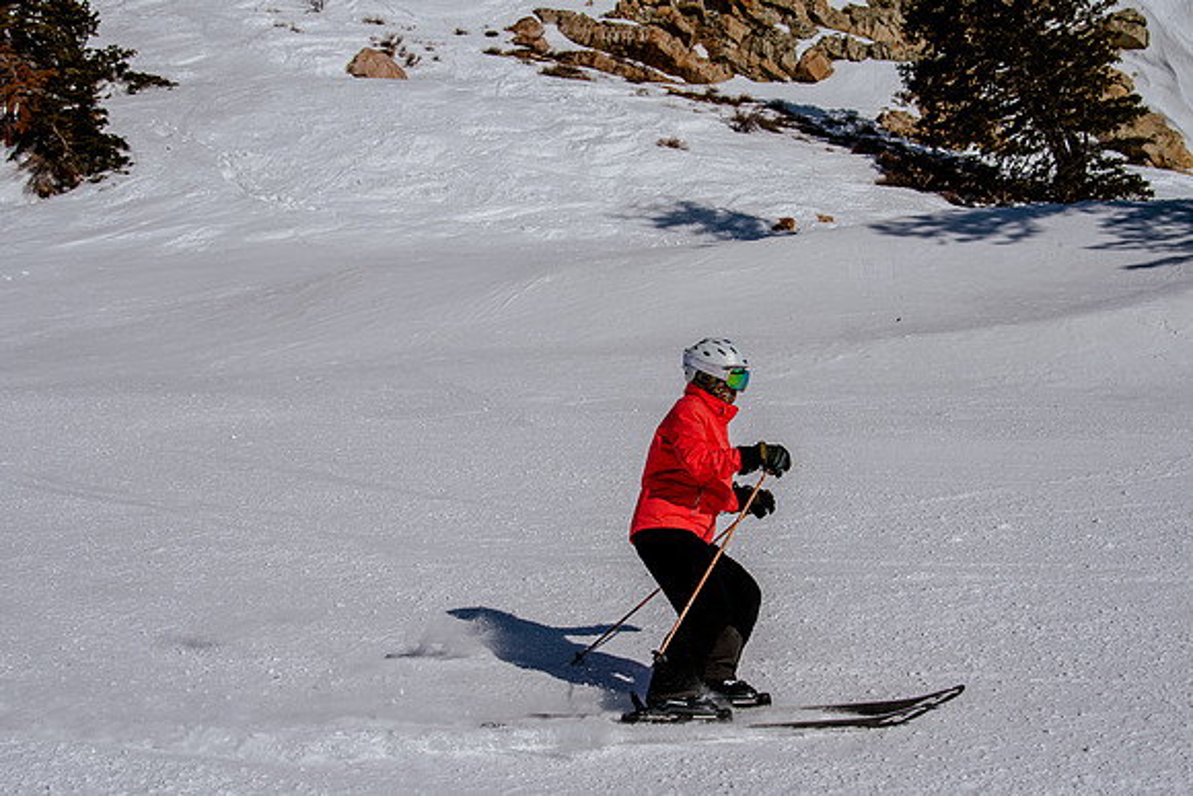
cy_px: 398
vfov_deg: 23.8
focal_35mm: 57
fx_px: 1889
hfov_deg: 35.0
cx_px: 596
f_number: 5.6
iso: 200
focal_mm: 38
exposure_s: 1/3200
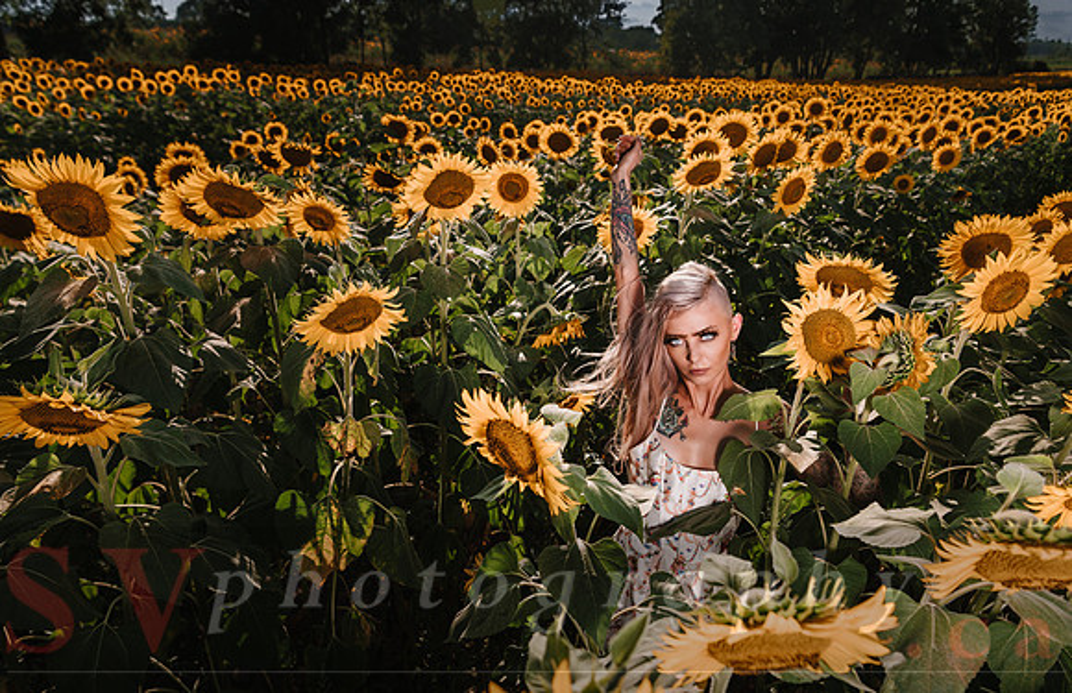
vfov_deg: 50.6
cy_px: 346
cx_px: 534
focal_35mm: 25
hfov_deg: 72.3
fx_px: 734
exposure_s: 1/250
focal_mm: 24
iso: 64
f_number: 5
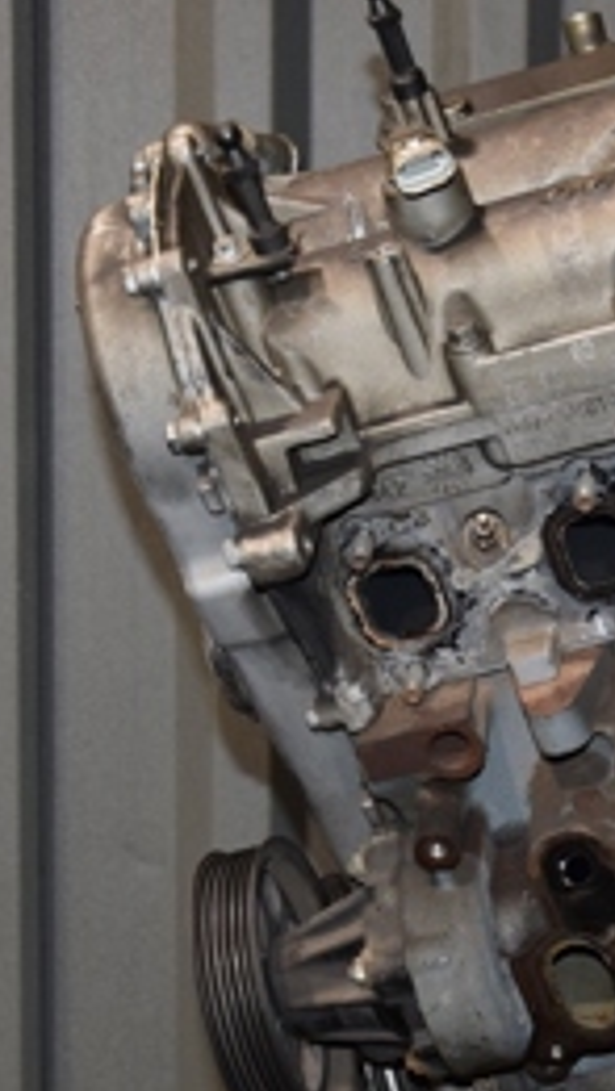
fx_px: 3128
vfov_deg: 19.8
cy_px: 686
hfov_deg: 11.0
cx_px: 728
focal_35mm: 108
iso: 800
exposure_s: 1/60
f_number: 5
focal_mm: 28
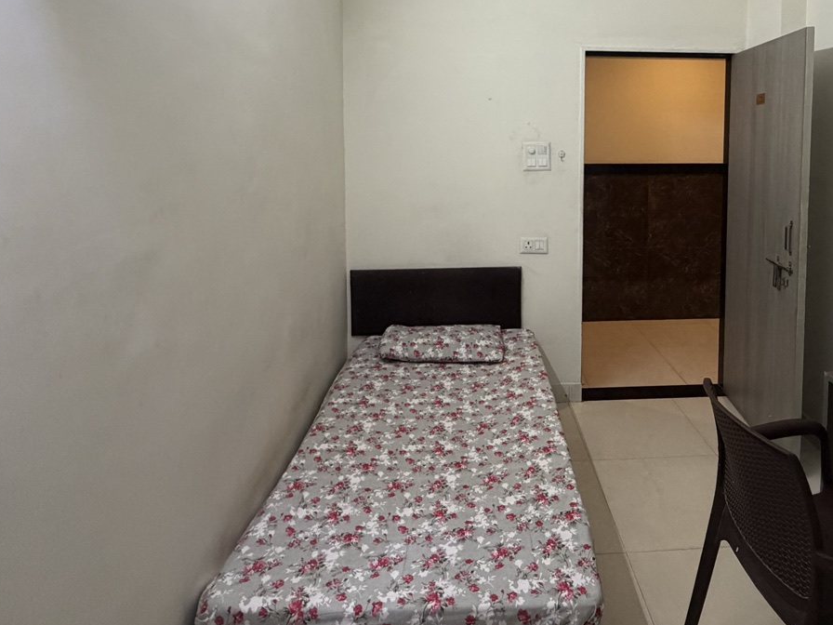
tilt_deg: -2.7
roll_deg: +0.6
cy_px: 170
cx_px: 522
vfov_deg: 52.9
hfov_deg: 68.3
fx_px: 602
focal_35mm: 25
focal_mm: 2.22
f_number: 2.2
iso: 320
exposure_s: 1/100
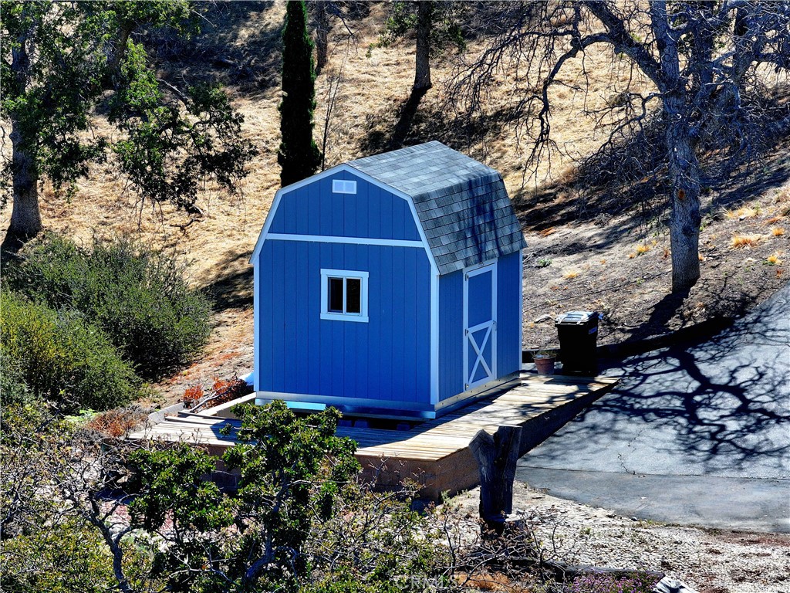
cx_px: 395
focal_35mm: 166
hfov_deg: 11.9
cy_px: 296
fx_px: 3788
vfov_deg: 8.9
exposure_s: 1/50
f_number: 3.4
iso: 100
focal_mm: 30.71
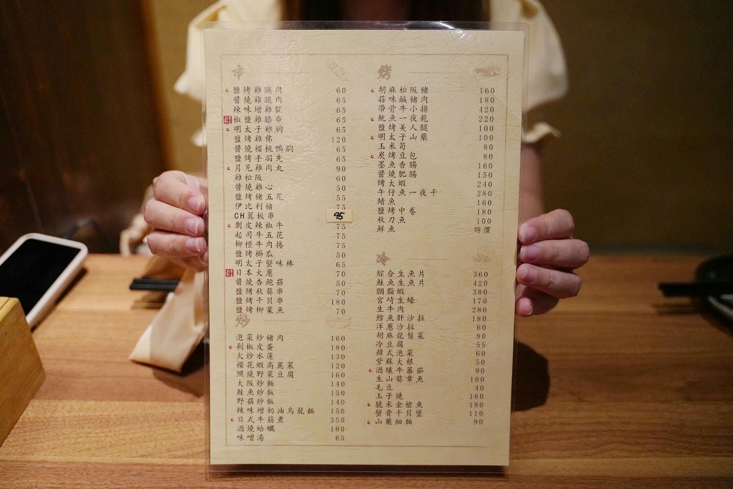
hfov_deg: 65.5
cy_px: 244
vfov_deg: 46.4
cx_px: 366
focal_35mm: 28
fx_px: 570
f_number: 2.8
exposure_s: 1/160
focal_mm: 28
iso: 5000
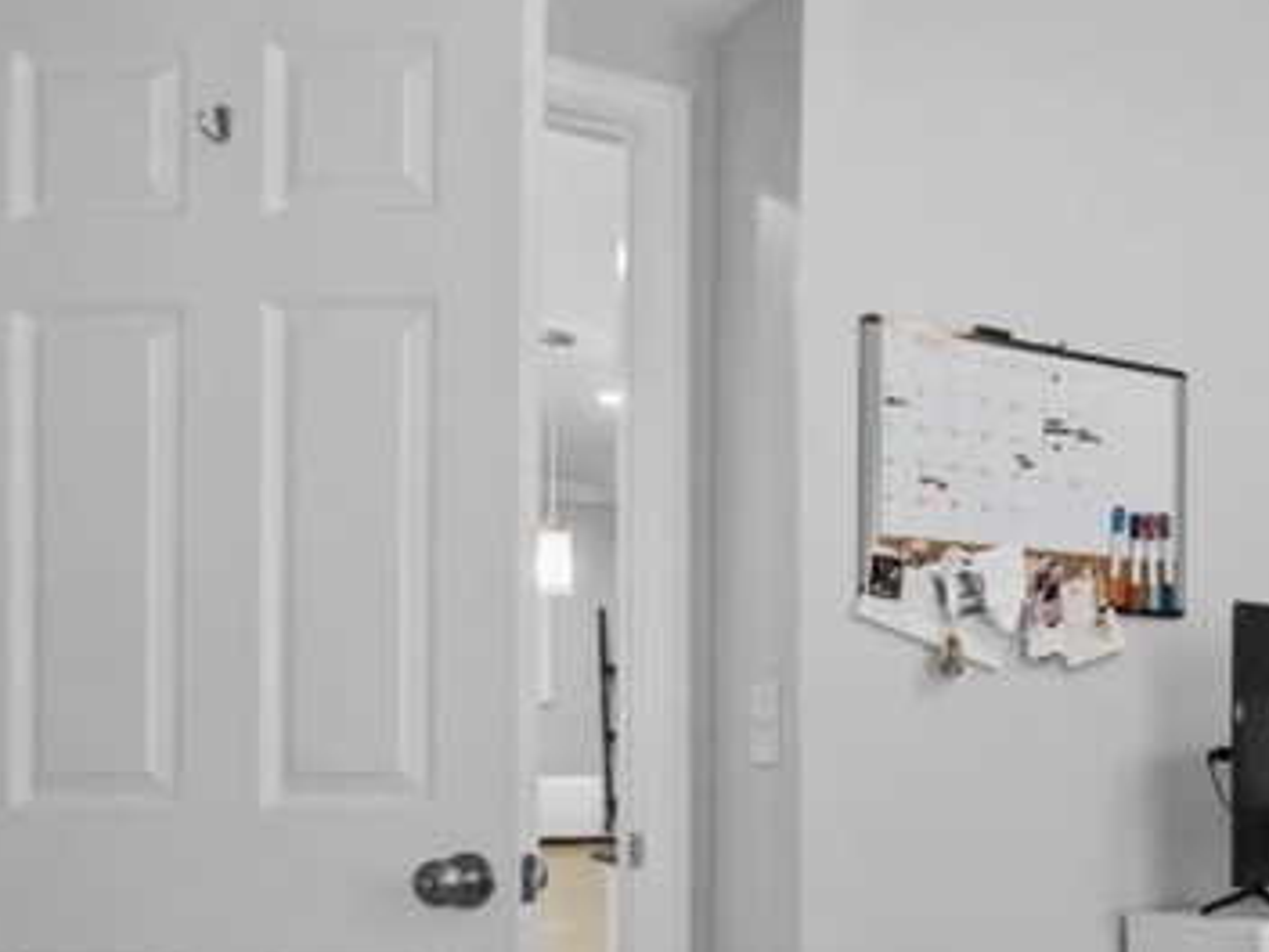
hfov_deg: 31.7
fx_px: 1540
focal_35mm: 42
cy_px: 763
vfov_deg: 33.4
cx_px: 1730
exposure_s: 1/60
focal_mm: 10
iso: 800
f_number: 5.6
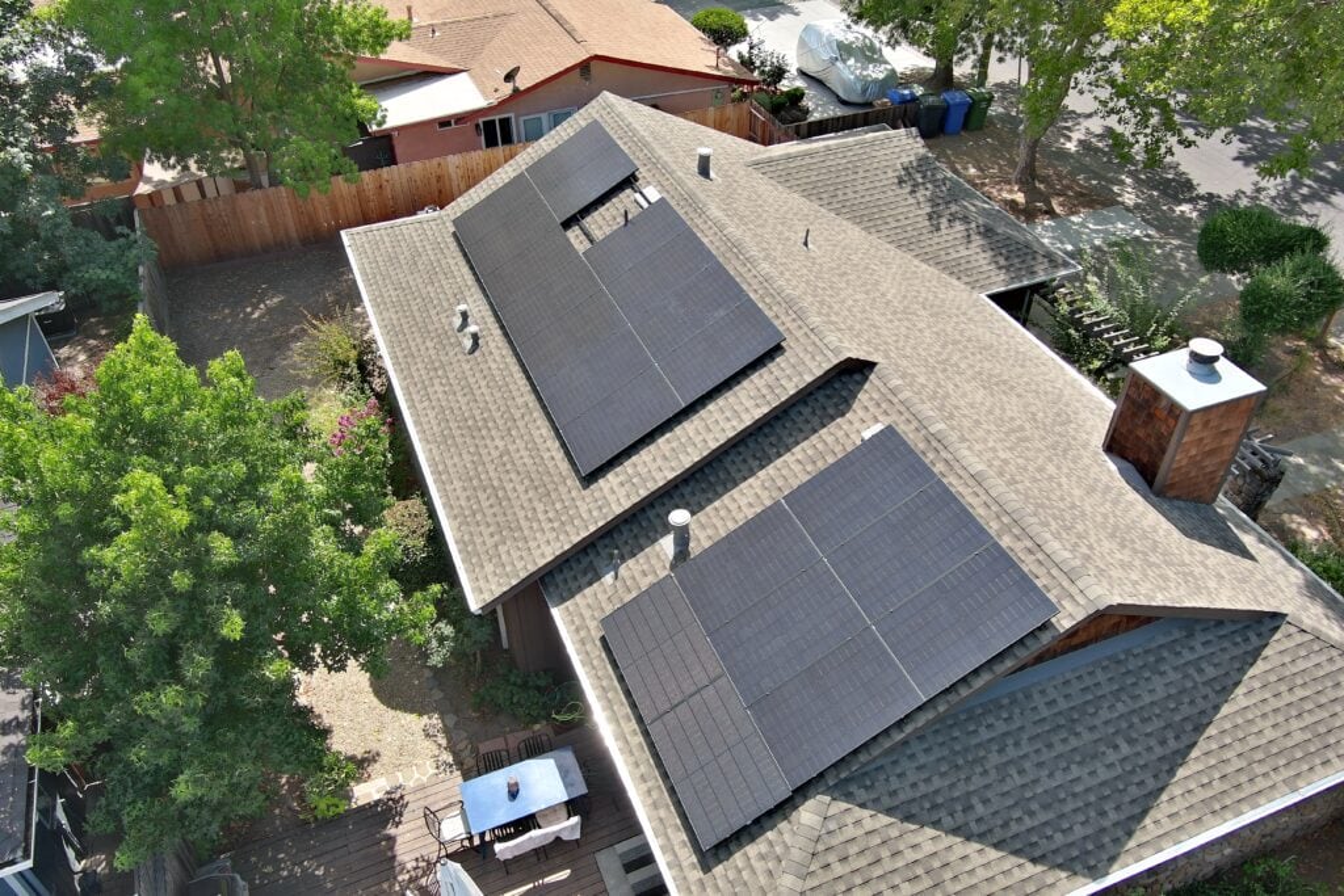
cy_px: 448
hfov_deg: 63.7
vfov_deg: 45.0
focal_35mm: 29
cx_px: 672
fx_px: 1083
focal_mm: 10.57
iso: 400
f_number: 2.8
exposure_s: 1/2227
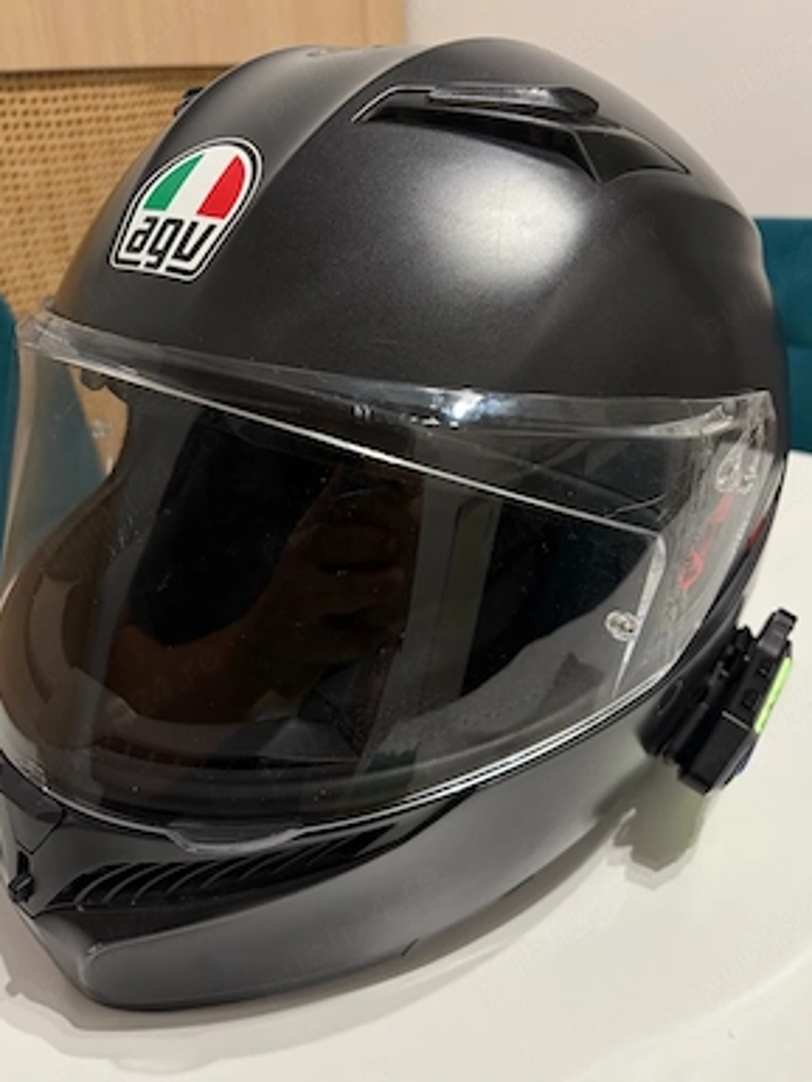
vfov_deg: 65.3
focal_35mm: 27
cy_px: 528
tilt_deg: -27.5
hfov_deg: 51.4
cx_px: 405
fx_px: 844
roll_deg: +2.0
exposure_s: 1/50
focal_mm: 5.96
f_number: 1.6
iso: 100
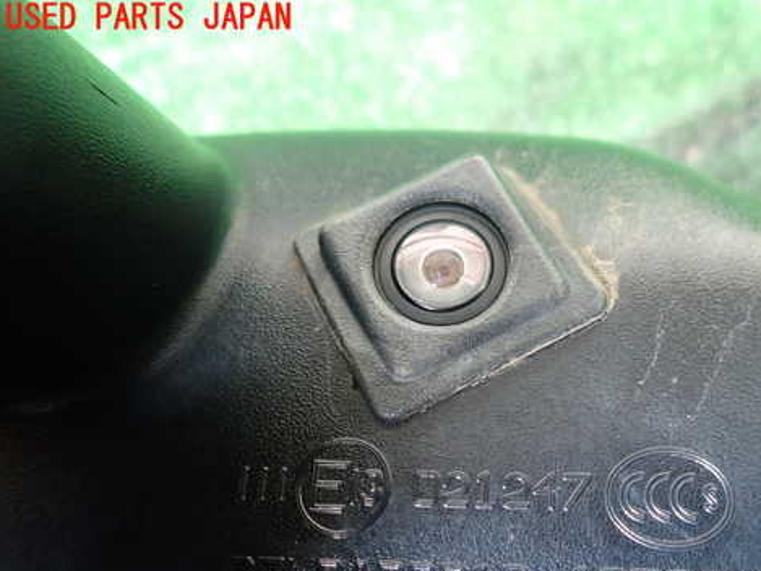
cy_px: 363
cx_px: 484
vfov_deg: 43.8
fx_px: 704
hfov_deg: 56.0
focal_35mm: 32
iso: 400
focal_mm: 4.5
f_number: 2
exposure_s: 1/30
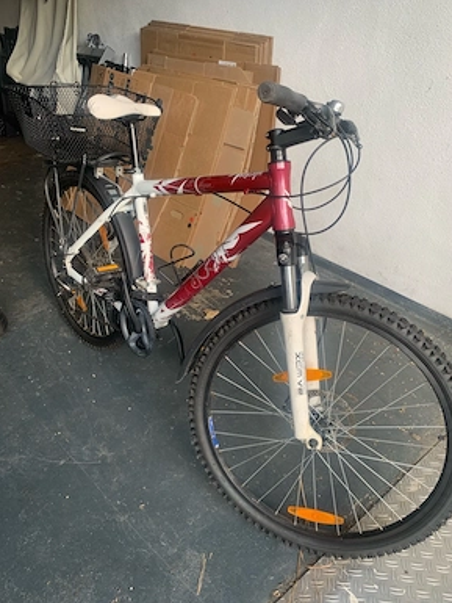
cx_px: 231
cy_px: 299
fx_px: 470
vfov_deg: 65.3
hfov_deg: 51.4
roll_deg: +0.4
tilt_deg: -31.5
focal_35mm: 27
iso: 25
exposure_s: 1/121
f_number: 1.8
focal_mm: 4.25
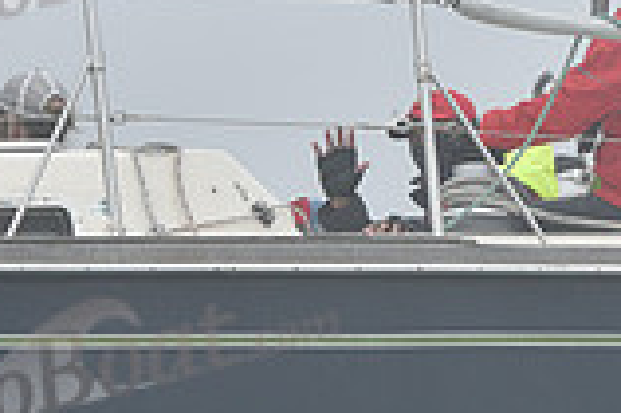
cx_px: 546
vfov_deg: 4.1
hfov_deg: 6.1
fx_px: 5824
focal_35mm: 338
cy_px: 120
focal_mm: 92
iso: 250
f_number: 8
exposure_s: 1/800
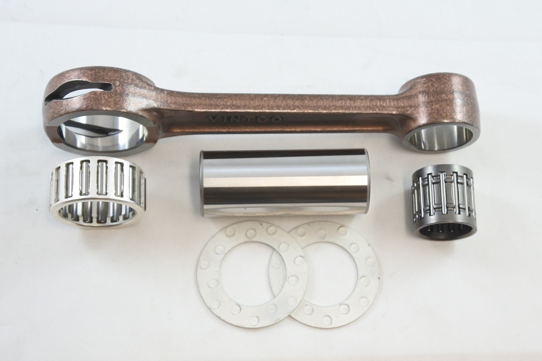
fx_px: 813
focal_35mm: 54
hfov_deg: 36.9
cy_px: 180
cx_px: 271
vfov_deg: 25.1
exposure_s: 1/125
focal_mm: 20.1
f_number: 4.8
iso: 720
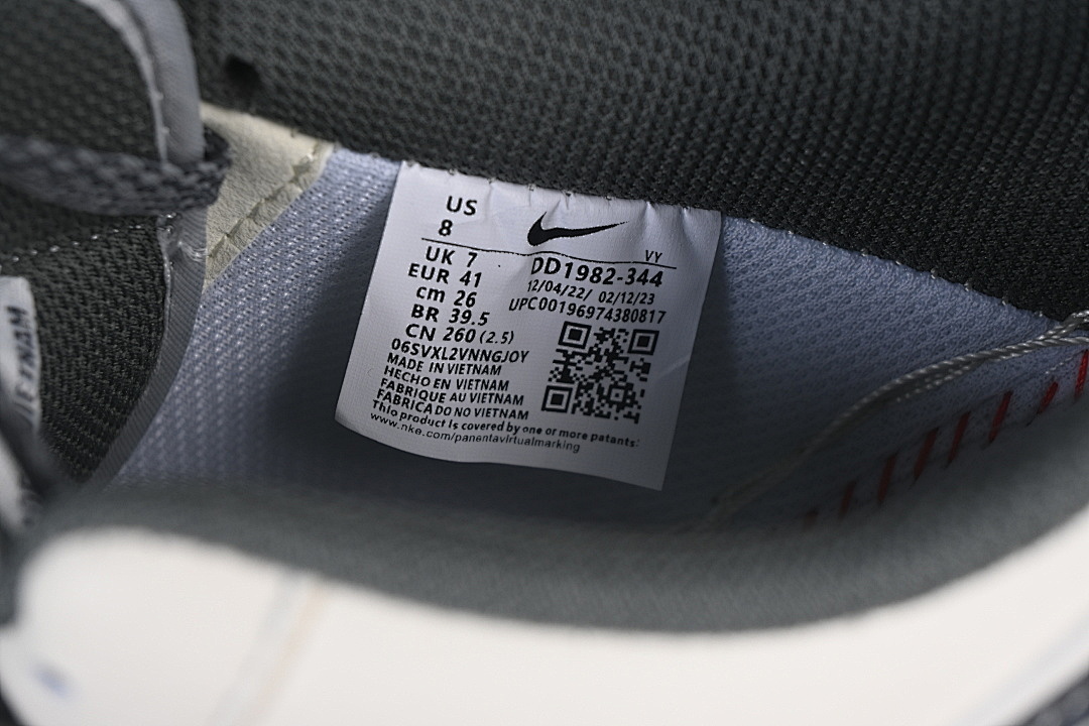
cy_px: 363
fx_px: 2269
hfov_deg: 27.0
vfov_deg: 18.2
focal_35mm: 75
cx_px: 544
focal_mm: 50
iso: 160
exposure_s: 1/80
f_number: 6.3
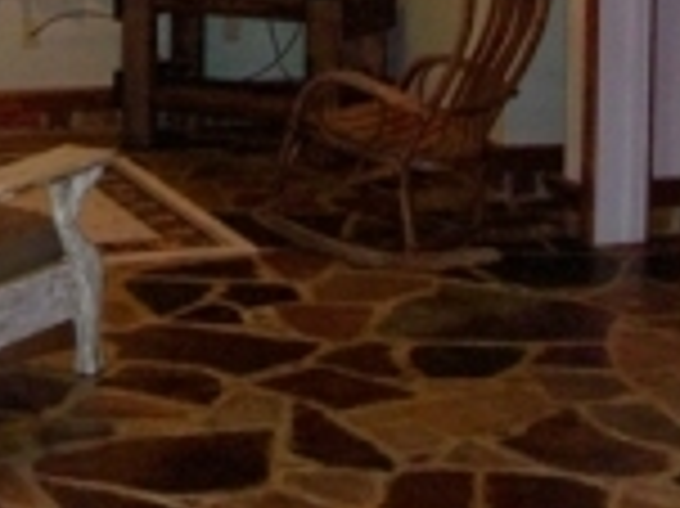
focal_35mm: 101
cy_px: -126
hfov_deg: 19.4
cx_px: 189
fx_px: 1982
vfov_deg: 14.1
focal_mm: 5.7
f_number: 2.8
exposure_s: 1/60
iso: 64
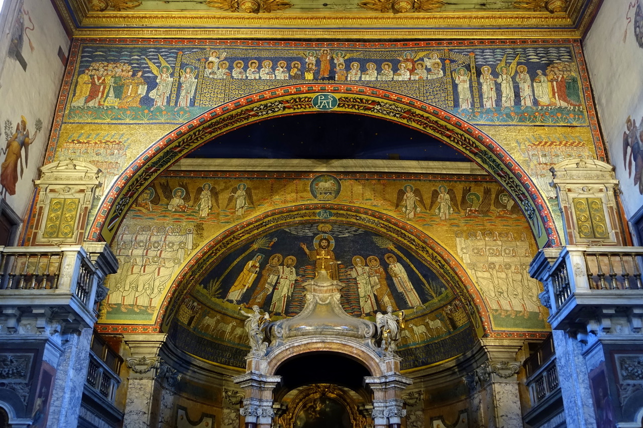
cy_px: 214
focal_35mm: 38
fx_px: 679
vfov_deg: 35.0
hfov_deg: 50.7
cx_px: 322
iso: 800
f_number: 2.8
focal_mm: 13.92
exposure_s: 1/20
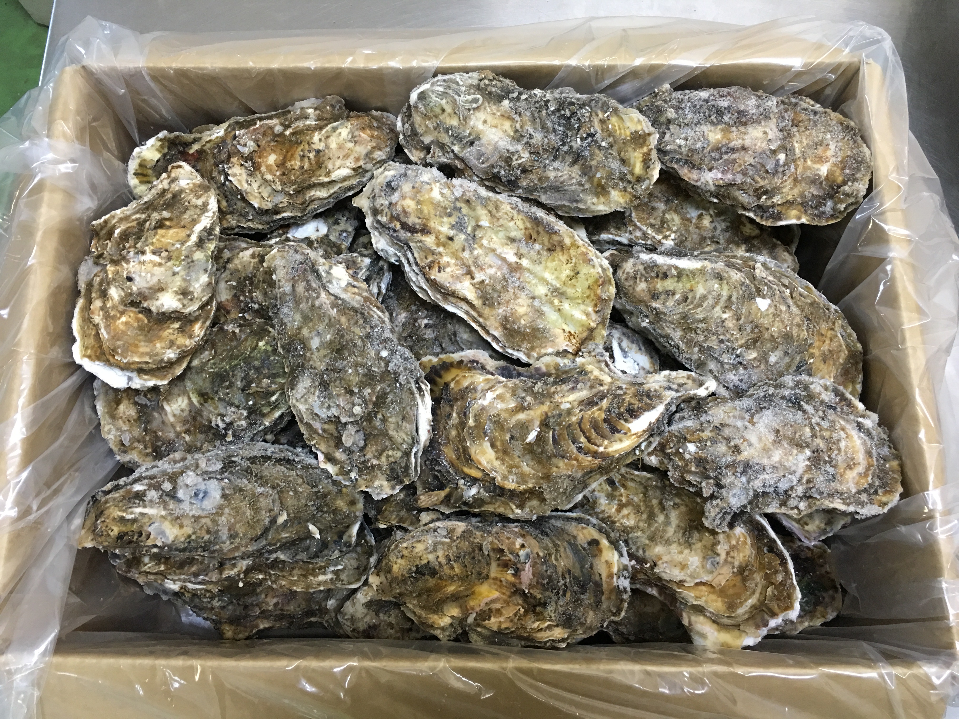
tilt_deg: -73.1
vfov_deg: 48.2
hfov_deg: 61.7
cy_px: 360
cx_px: 480
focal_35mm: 29
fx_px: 803
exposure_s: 1/17
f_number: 2.2
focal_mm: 4.15
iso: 80
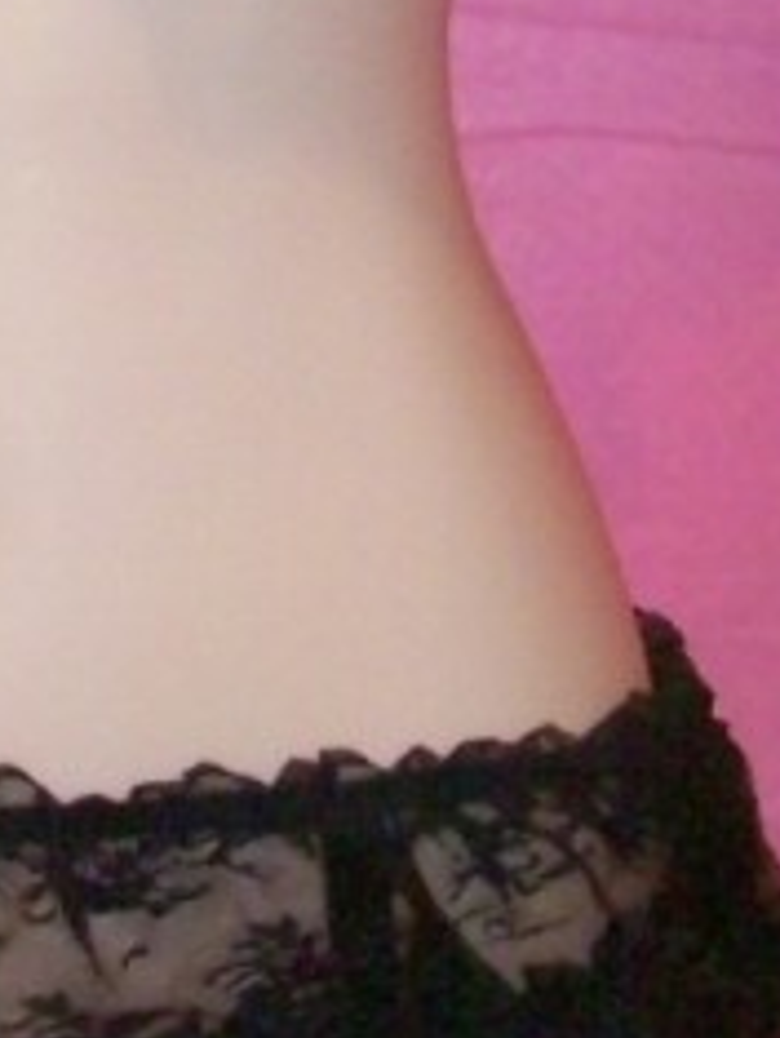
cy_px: 18
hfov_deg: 11.9
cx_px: -4
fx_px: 3689
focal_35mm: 123
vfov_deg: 15.7
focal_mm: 6
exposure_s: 1/64
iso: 160
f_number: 2.7
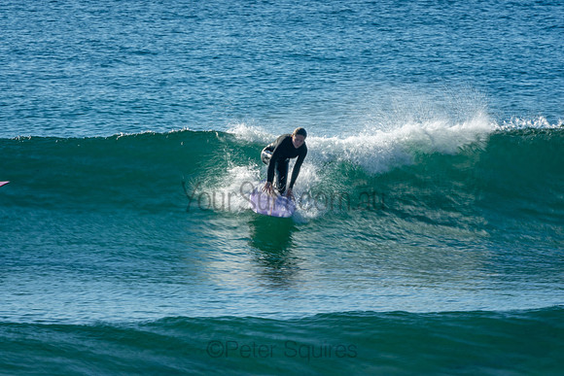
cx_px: 282
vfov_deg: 2.3
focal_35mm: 600
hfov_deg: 3.4
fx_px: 9402
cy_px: 188
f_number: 22
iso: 100
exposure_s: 1/30
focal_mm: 400
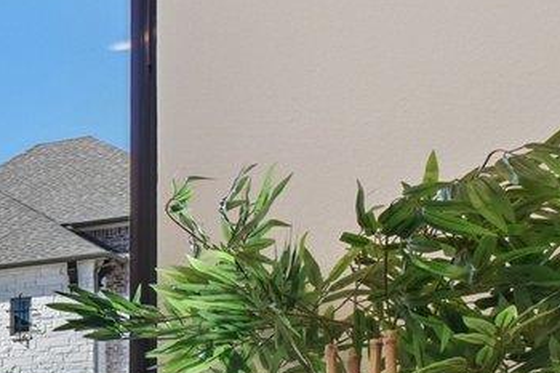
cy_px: 487
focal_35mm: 82
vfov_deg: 15.8
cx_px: -899
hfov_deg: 13.7
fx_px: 1275
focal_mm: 14
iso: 800
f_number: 7.1
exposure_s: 1/160
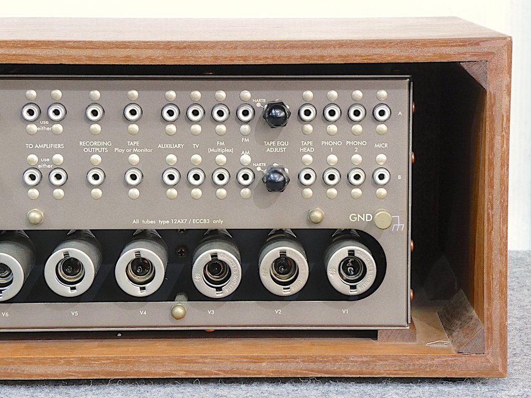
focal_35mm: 106
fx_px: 1626
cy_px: 199
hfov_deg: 18.5
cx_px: 266
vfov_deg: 14.0
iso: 200
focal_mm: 19
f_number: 8
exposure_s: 1/2
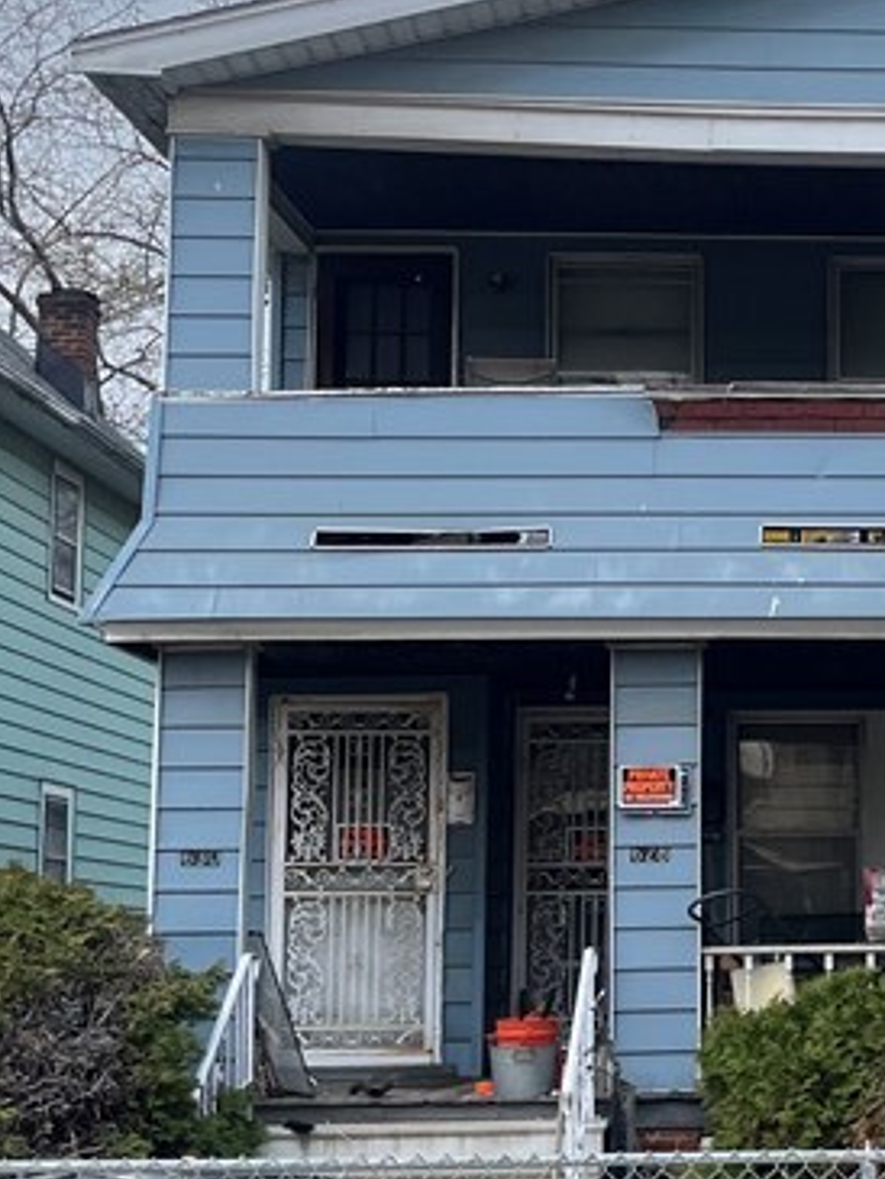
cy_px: 682
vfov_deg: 26.6
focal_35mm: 73
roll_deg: -1.0
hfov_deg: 19.4
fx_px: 2487
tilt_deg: +8.0
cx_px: 963
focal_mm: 5.1
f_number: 1.6
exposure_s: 1/1225
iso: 50
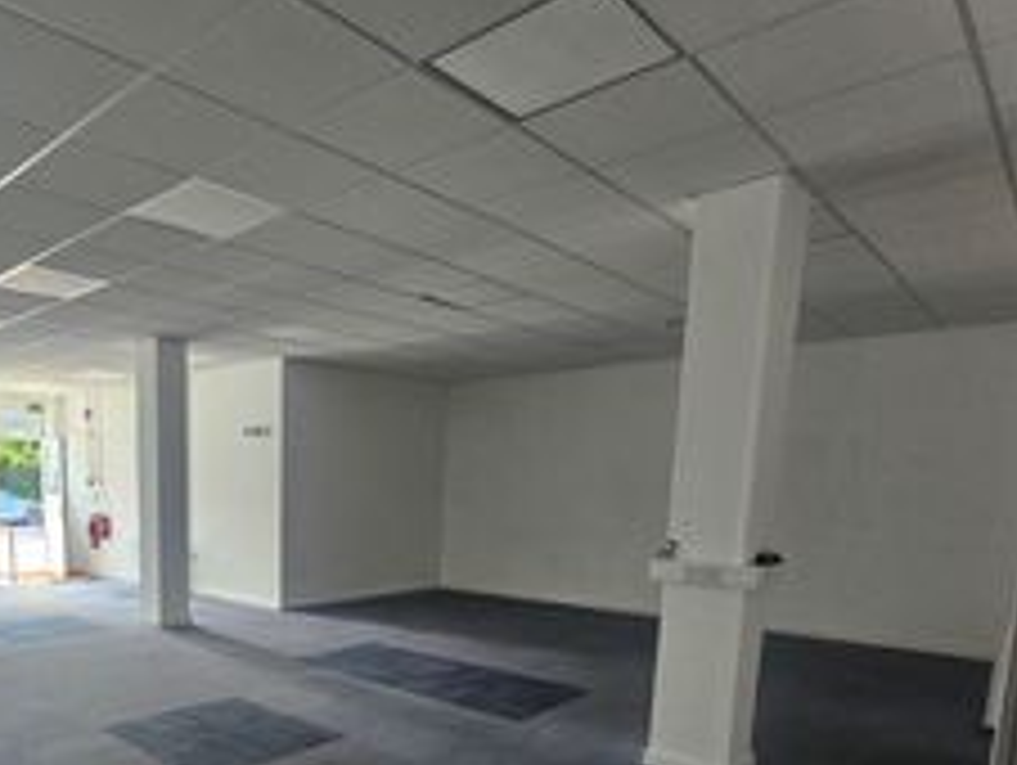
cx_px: 270
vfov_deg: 55.9
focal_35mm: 23
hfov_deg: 69.6
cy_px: 580
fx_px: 676
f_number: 2.2
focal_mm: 2.2
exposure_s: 1/100
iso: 250
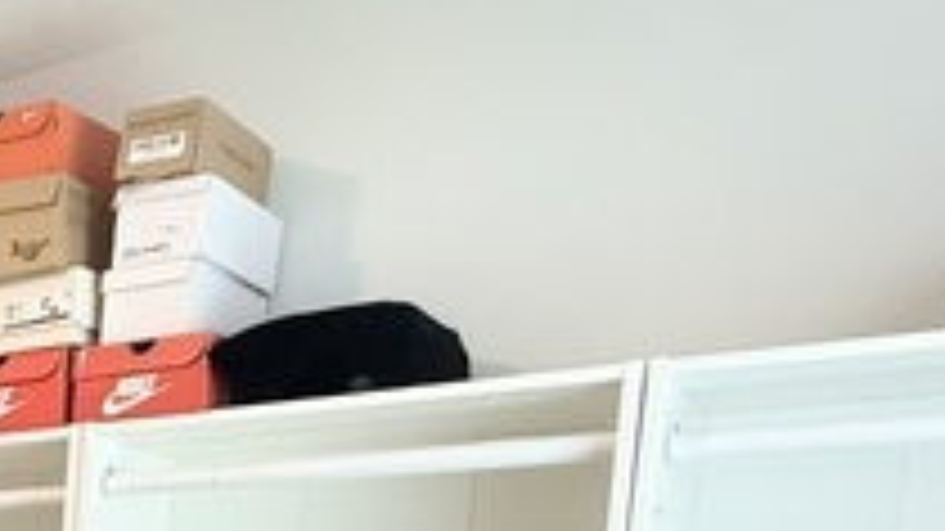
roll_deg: -2.1
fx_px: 1453
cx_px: -544
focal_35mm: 58
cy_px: 819
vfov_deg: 18.2
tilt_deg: -5.6
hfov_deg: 25.2
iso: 200
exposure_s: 1/60
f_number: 2.2
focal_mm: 2.22
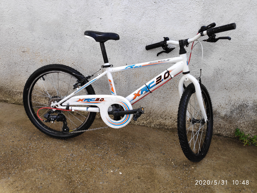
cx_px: 128
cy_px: 96
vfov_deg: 66.0
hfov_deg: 81.7
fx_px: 148
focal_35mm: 20
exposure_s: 1/749
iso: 100
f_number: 1.9
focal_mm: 3.94
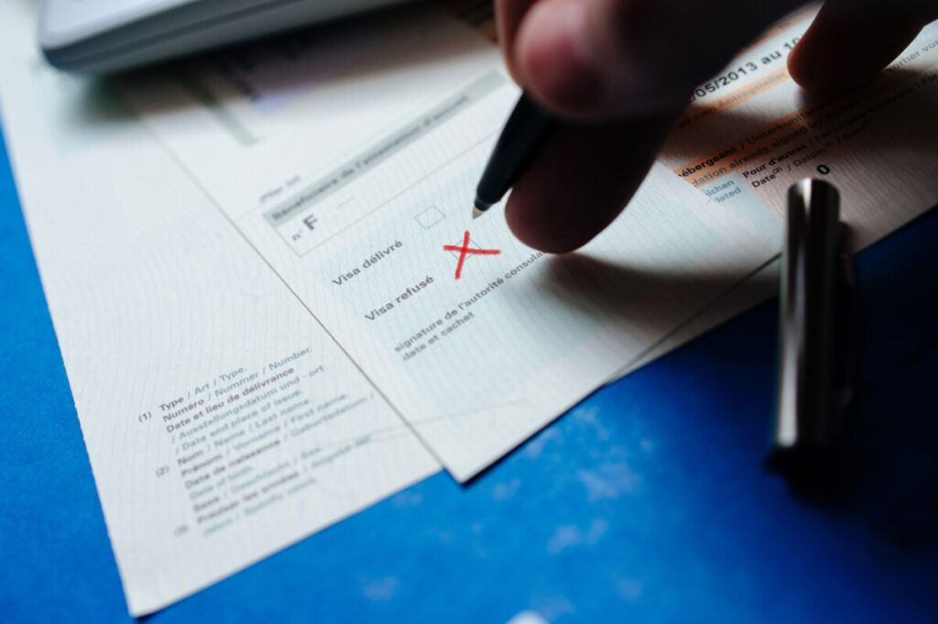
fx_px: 1172
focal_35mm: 45
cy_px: 312
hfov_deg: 43.6
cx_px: 469
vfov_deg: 29.8
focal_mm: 45
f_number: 4.5
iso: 320
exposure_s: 1/320
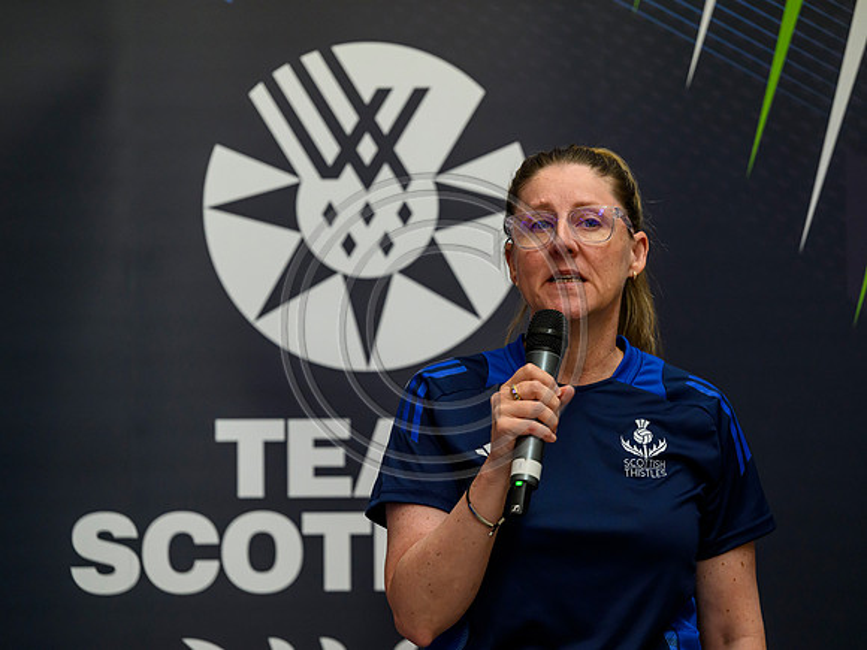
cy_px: 325
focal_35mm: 173
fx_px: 4333
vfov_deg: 8.6
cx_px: 487
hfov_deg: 11.4
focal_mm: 160
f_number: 3.5
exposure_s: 1/400
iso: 4000
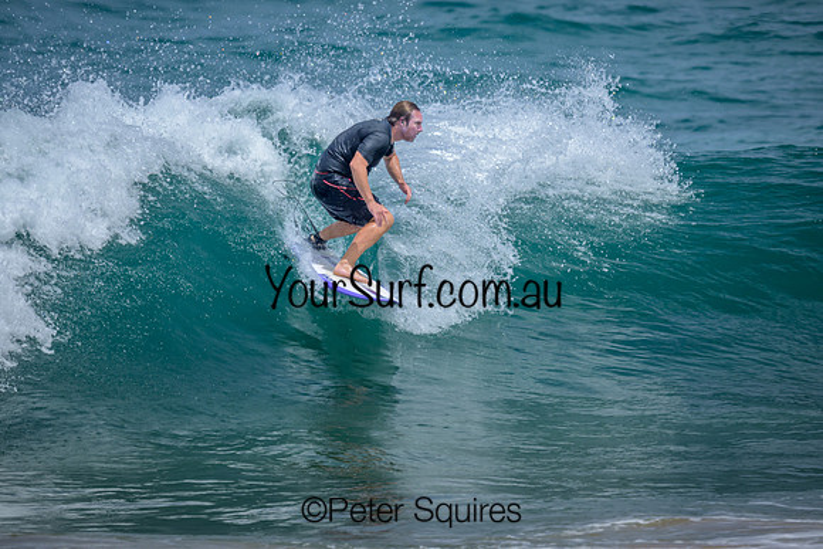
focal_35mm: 981
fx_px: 22439
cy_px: 212
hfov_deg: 2.1
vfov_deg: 1.4
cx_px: 423
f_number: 6.3
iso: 320
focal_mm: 800
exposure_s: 1/2500
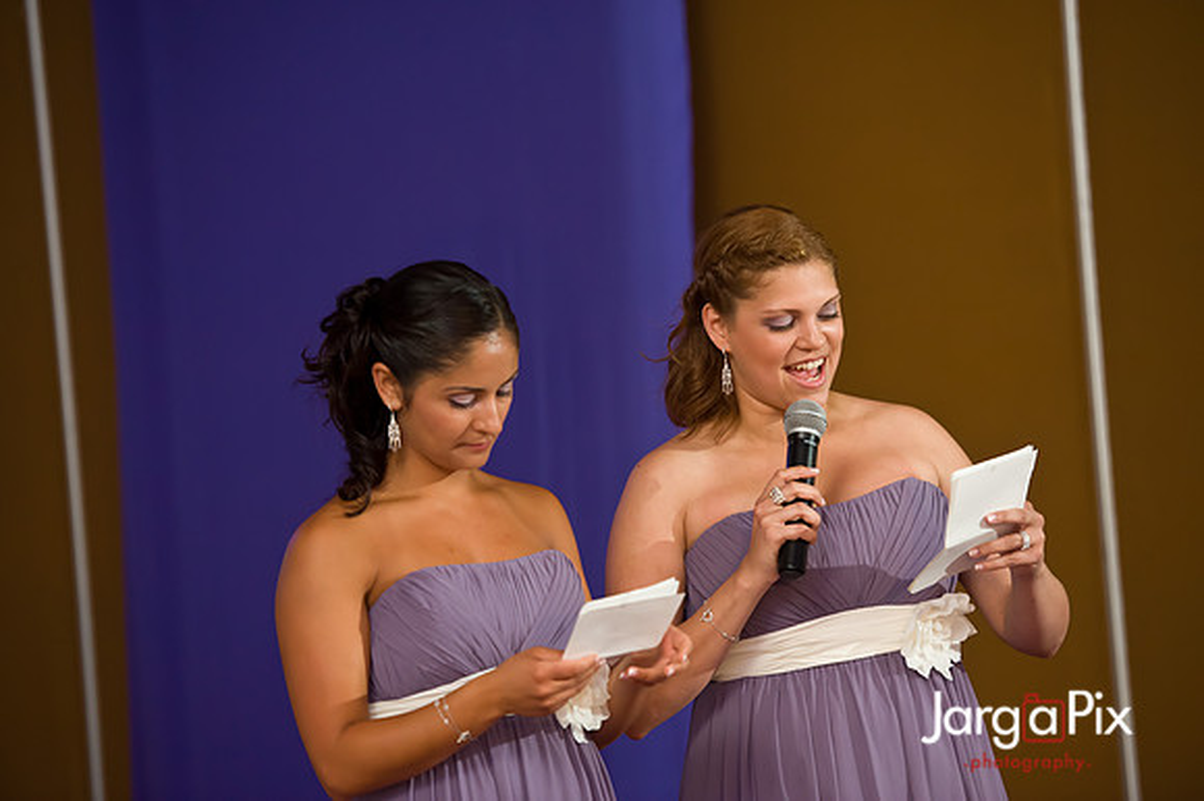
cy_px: 400
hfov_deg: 14.2
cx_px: 602
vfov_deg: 9.5
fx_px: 4846
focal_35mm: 145
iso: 1600
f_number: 3.2
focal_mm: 145
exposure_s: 1/125
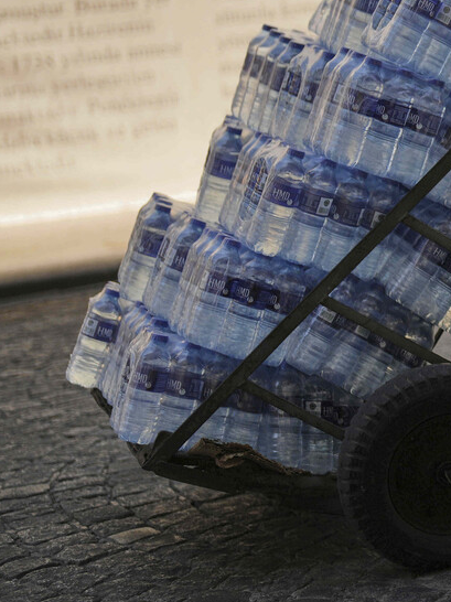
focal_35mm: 141
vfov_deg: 14.0
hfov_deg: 10.0
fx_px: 2451
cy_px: 157
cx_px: 799
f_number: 1.2
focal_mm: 50
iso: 100
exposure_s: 1/10000
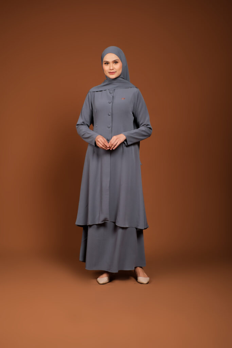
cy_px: 174
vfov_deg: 37.5
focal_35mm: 53
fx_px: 512
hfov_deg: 25.5
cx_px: 116
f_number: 6.4
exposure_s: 1/200
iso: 250
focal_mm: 35
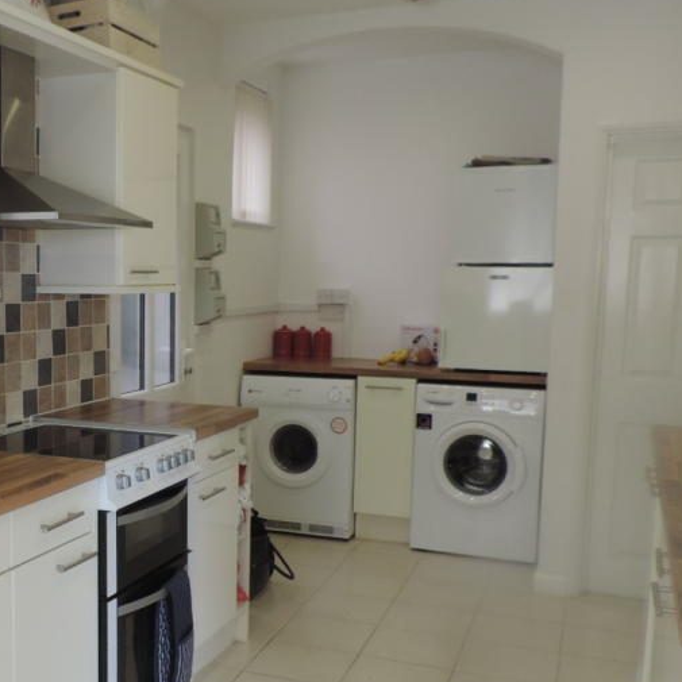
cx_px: 116
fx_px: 958
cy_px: 392
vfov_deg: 39.1
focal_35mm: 43
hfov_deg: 37.5
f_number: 3
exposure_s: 1/30
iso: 200
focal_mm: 4.3
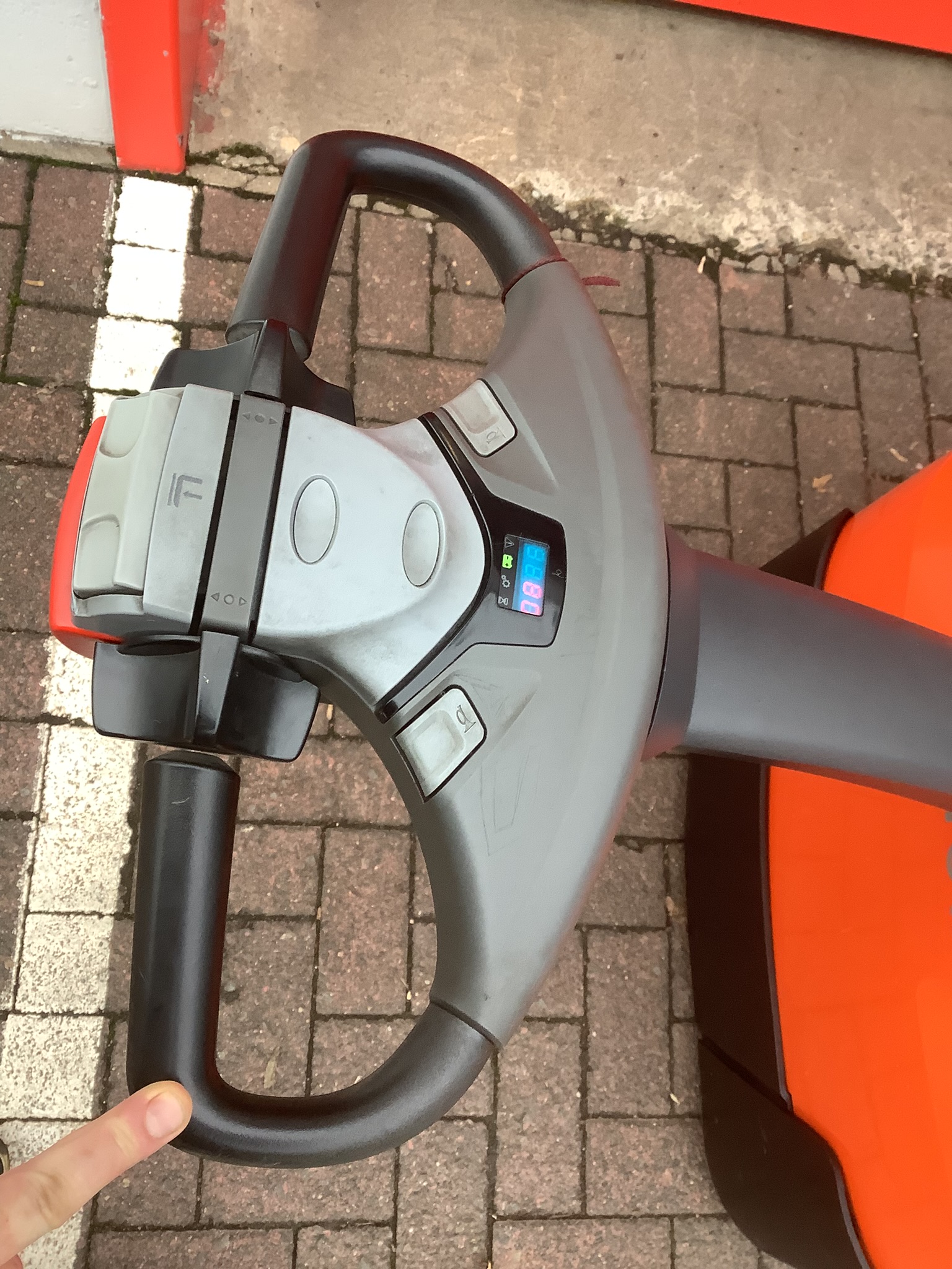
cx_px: 476
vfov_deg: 58.4
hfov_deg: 45.4
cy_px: 634
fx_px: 1137
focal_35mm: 31
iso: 125
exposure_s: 1/50
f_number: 2.4
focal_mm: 3.3
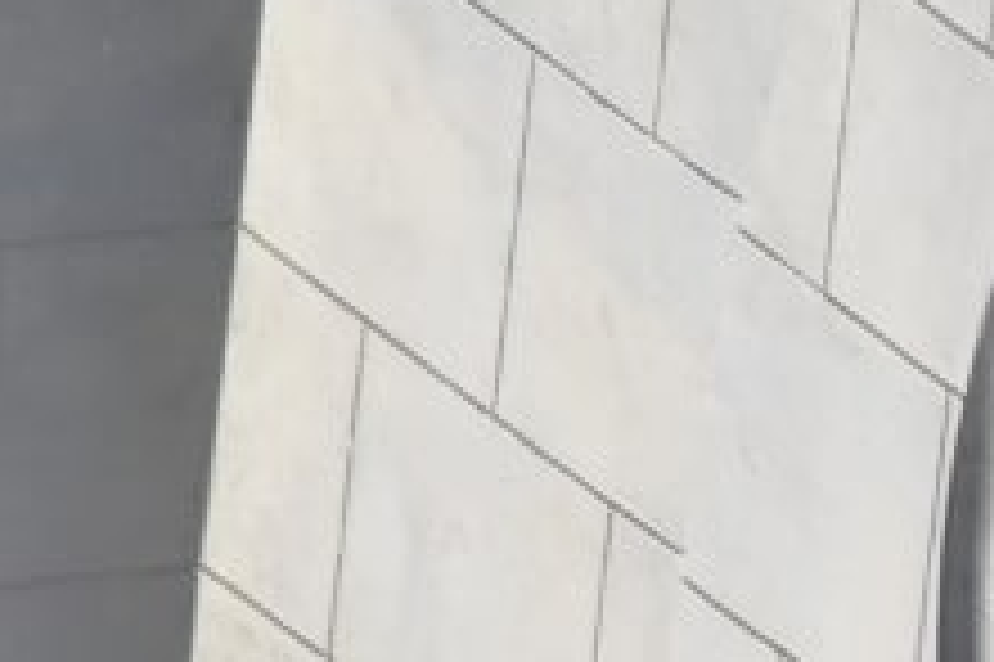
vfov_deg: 0.6
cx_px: 2118
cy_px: 1635
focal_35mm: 2445
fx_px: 67457
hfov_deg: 0.8
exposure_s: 1/500
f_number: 20
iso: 720
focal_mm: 300
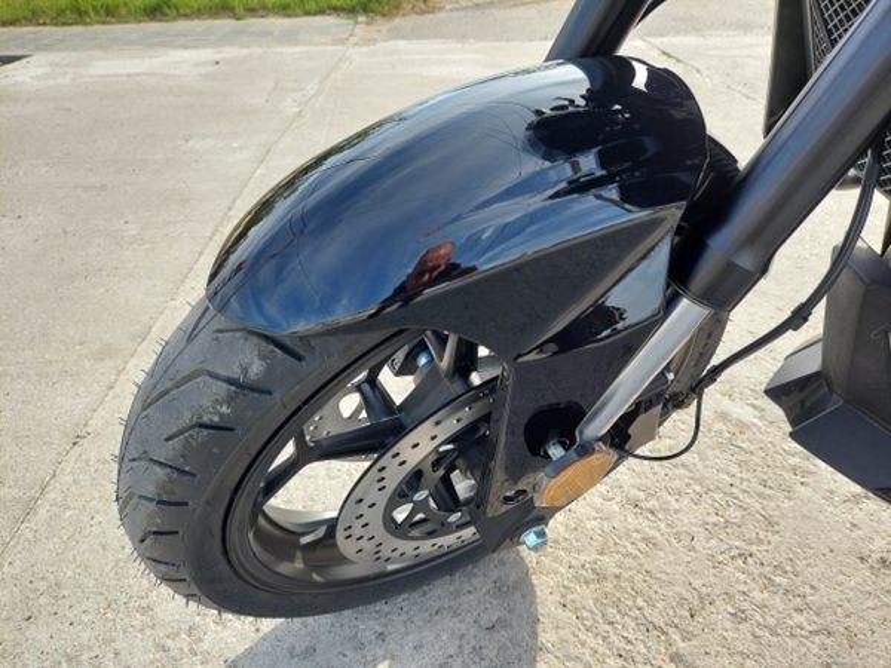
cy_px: 334
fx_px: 618
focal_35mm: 24
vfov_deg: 56.8
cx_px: 446
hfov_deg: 71.6
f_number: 1.8
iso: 40
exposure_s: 1/307
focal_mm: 5.23
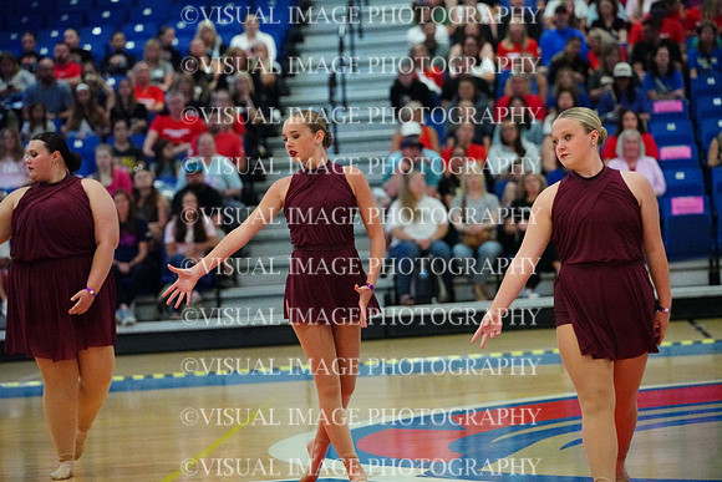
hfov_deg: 13.7
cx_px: 361
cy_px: 241
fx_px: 3009
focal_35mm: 150
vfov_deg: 9.2
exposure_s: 1/1250
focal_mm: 150
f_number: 4
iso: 25600
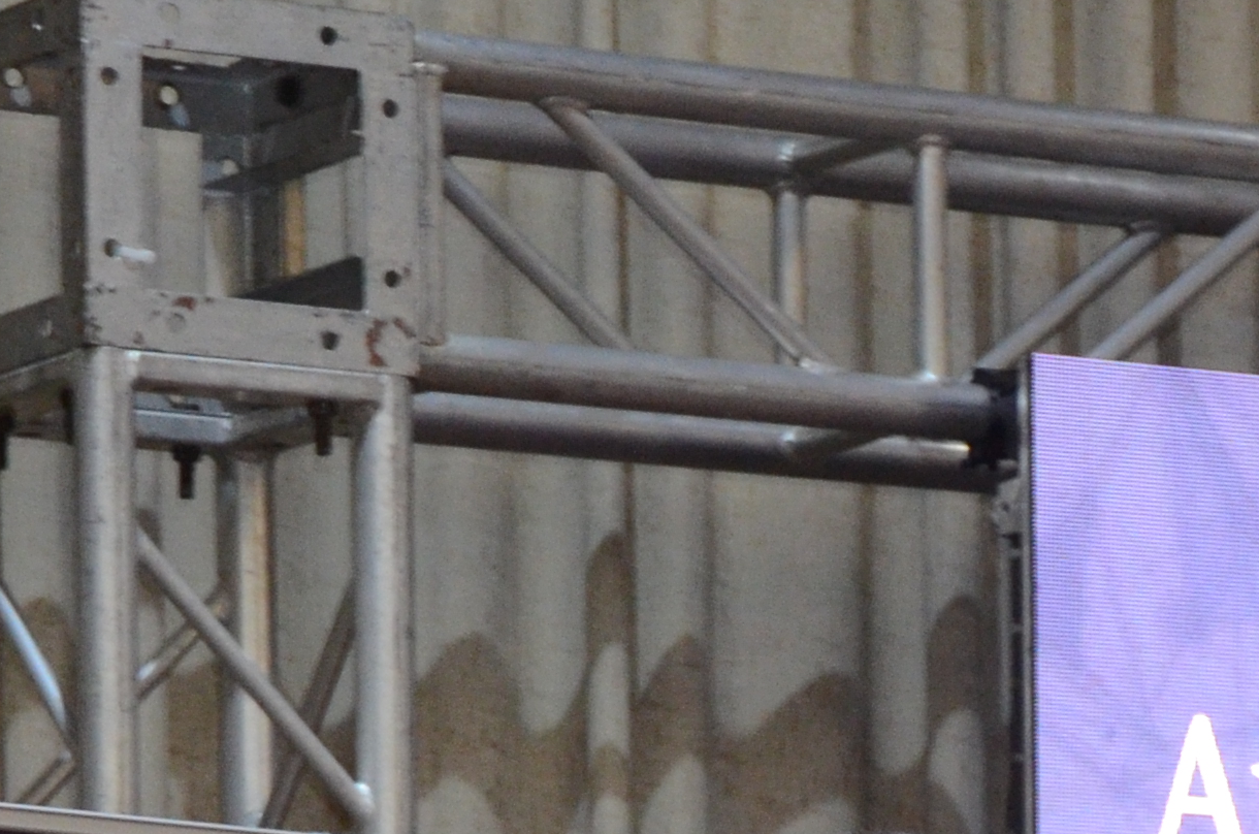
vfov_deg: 4.3
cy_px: 1502
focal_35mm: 315
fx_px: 10993
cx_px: 1555
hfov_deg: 6.5
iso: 1600
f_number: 5.6
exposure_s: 1/60
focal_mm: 52
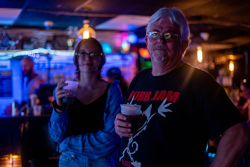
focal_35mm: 52
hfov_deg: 38.5
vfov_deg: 26.2
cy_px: 83
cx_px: 123
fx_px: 358
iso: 400
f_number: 1.8
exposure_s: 1/125
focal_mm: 50
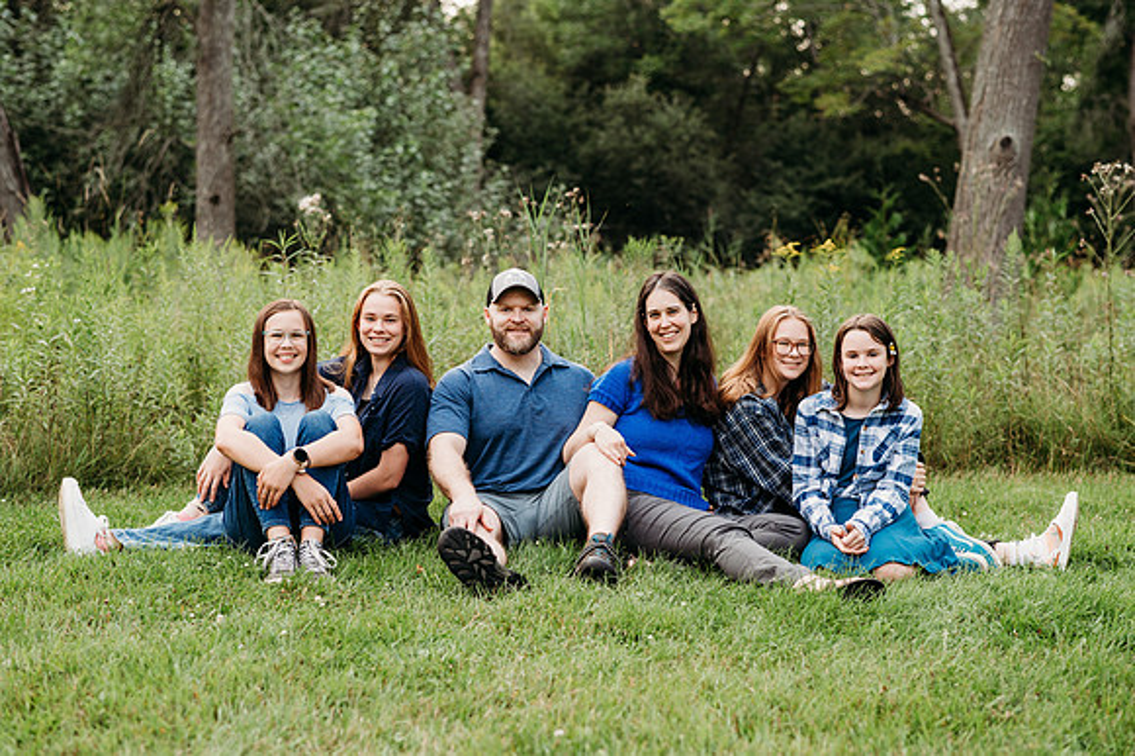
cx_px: 568
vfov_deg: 23.4
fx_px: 1827
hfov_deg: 34.5
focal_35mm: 58
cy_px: 378
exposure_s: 1/320
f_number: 2.8
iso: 400
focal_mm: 58
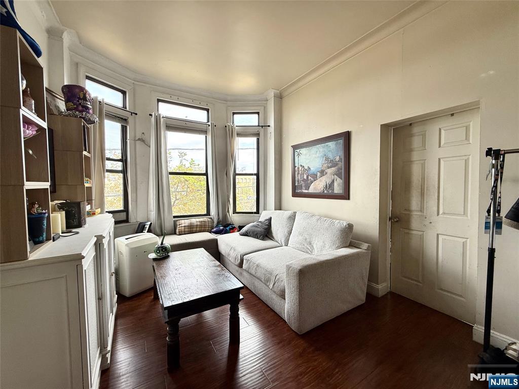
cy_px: 194
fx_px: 210
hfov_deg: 102.1
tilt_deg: -1.9
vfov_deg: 85.7
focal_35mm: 14
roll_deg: -0.1
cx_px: 260
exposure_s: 1/99
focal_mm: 2.22
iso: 64
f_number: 2.2
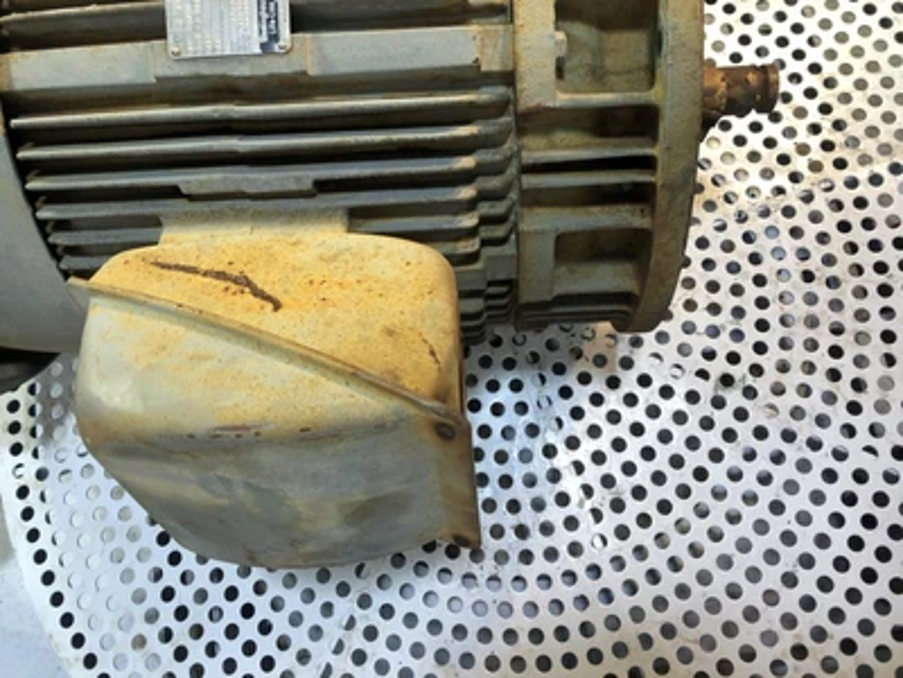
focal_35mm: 28
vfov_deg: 49.7
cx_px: 452
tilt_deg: -76.6
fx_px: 730
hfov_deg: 63.4
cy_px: 339
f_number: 1.8
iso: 40
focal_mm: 4
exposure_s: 1/120
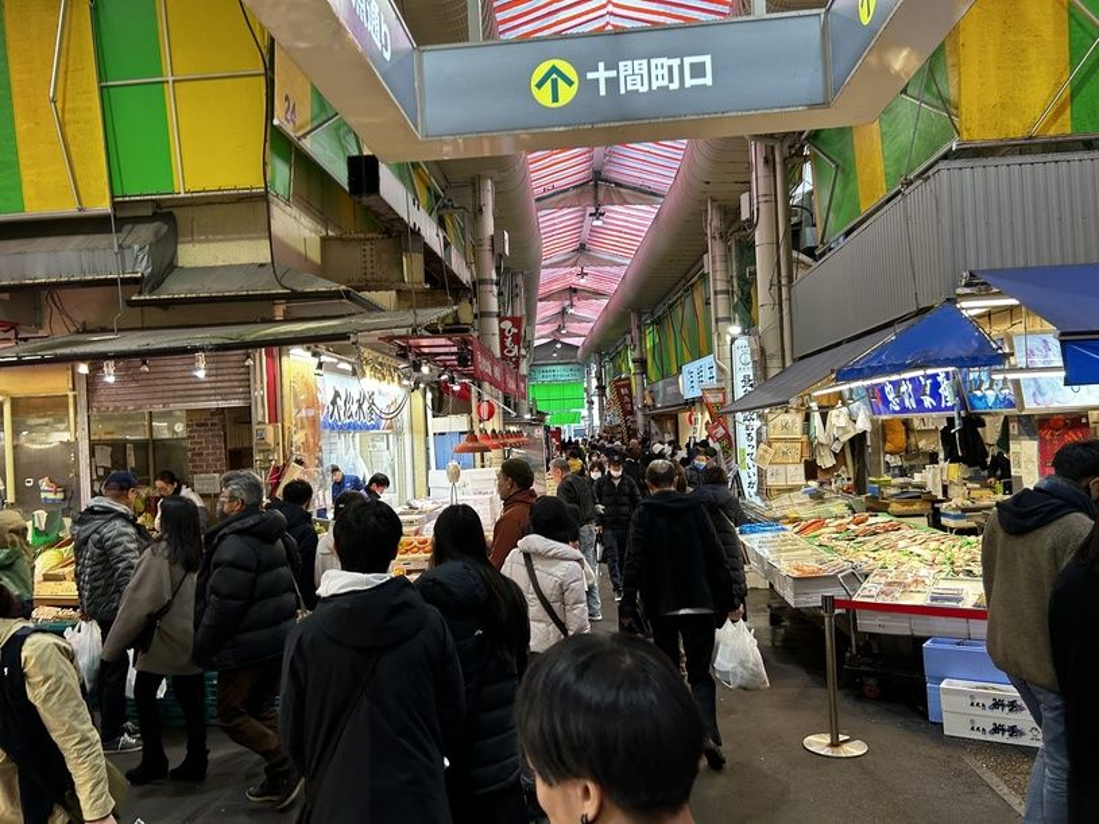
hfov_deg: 67.3
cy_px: 412
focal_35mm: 26
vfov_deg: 53.1
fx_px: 825
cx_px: 550
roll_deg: +2.4
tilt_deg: -1.2
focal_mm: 5.7
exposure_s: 1/120
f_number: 1.5
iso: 80
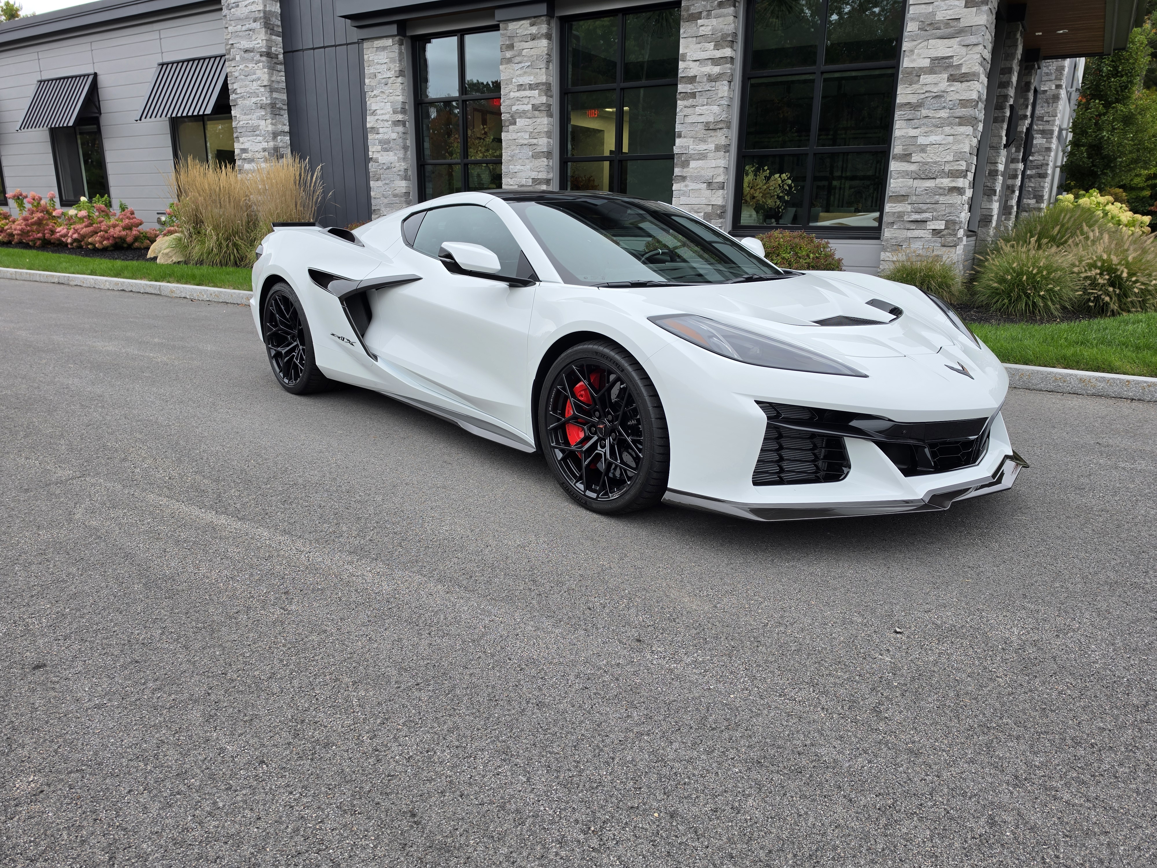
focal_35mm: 23
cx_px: 578
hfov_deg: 73.9
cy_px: 434
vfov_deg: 58.9
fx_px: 769
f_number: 1.4
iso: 10
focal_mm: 6.5
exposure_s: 1/193
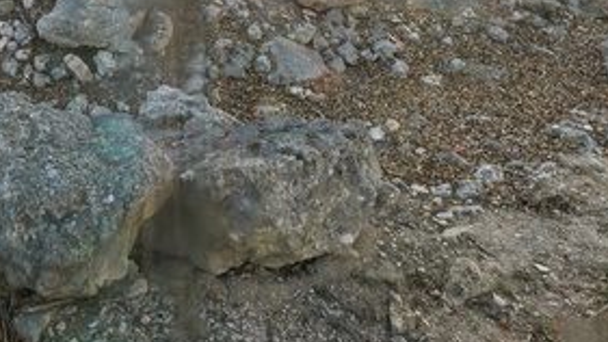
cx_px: 154
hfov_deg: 59.4
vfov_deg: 30.9
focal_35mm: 31
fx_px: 500
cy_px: -83
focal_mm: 9
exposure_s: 1/160
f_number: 16
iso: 200
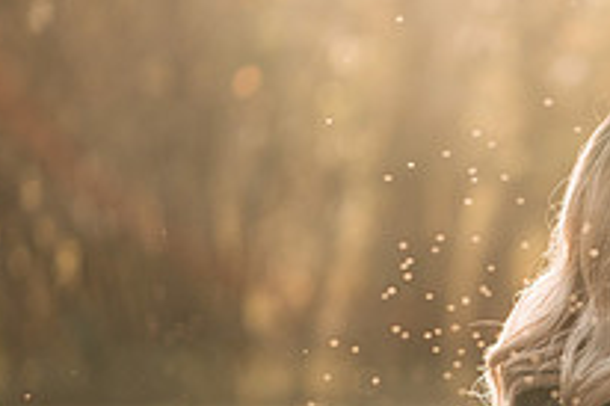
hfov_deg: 8.2
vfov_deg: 5.5
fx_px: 4233
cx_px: 696
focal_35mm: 250
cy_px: 446
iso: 100
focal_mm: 85
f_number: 2
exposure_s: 1/640
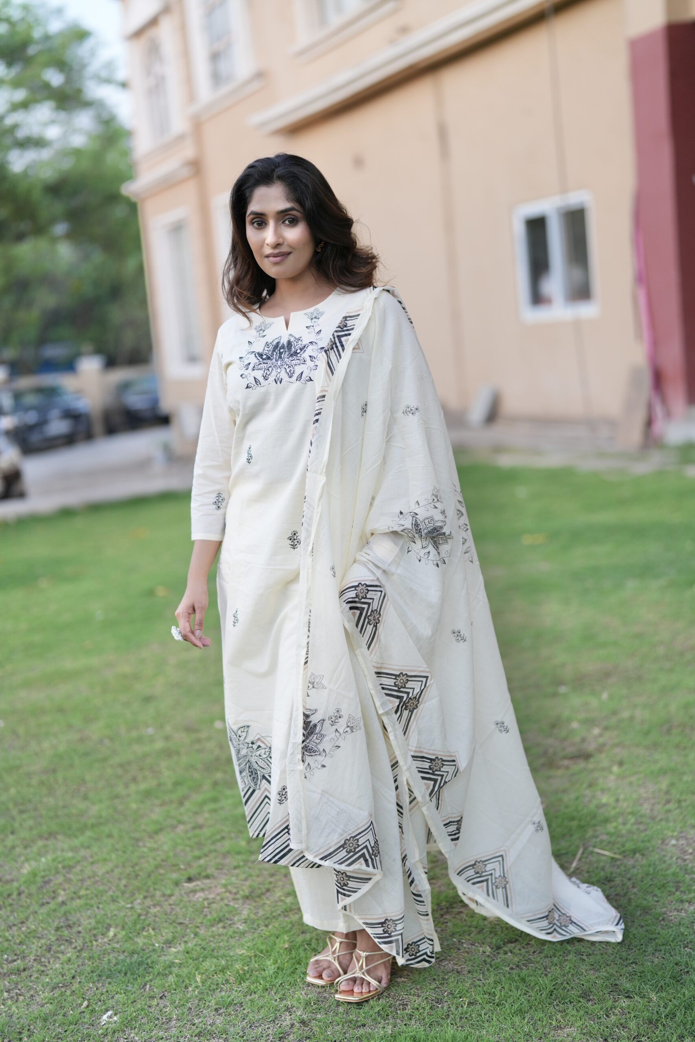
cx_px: 348
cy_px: 521
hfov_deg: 27.0
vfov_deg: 39.6
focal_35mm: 50
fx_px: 1448
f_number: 1.6
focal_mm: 50
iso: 250
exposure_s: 1/500
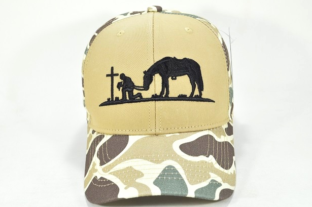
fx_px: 381
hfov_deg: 44.5
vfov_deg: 30.5
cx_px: 151
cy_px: 103
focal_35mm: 44
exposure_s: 1/160
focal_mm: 28
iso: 200
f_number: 6.3
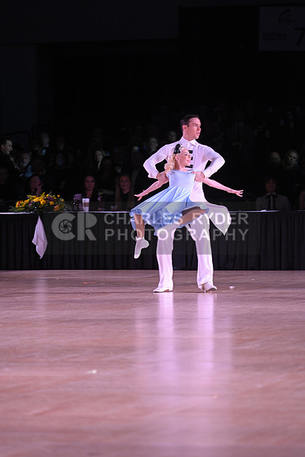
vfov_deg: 10.3
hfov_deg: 6.9
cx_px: 152
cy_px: 228
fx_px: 2540
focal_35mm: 200
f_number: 4
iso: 1600
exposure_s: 1/200
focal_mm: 200
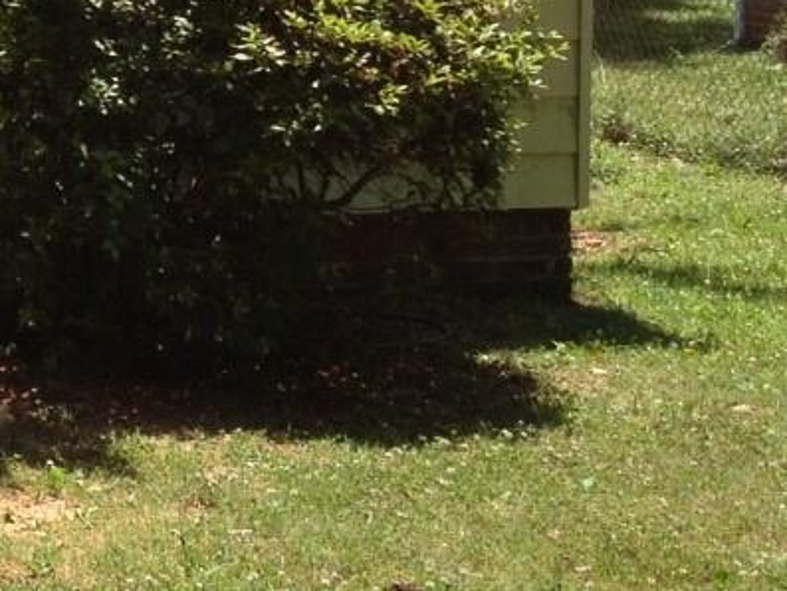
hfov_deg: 12.6
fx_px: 3275
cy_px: -286
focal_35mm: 144
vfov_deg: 10.0
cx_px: -571
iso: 50
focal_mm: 4.28
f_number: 2.4
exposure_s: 1/726
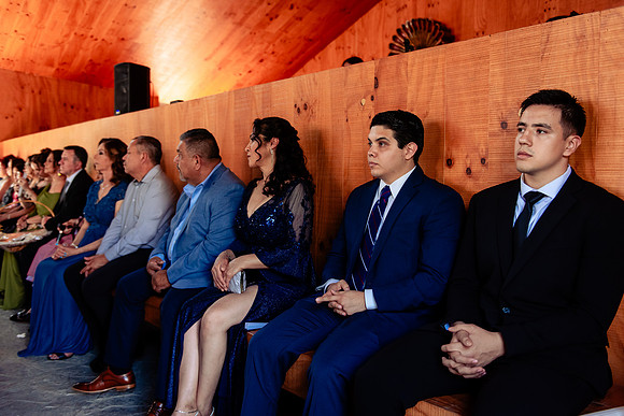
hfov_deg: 56.8
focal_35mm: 33
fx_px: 577
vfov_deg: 39.7
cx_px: 312
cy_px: 208
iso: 800
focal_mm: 32
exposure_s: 1/400
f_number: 3.2
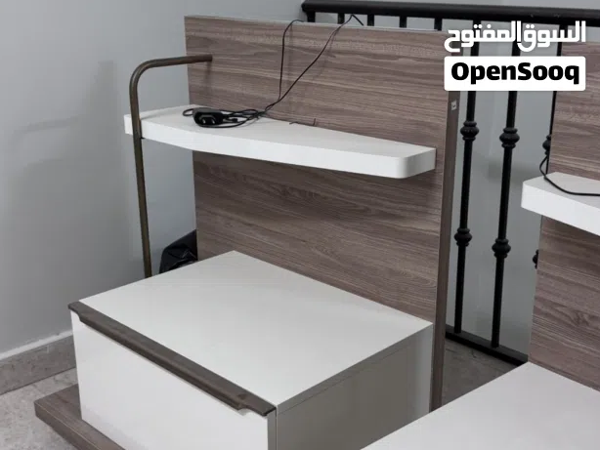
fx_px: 433
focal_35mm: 25
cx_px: 297
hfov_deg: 69.4
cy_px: 231
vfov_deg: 54.9
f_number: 1.78
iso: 160
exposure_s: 1/50
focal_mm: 6.76
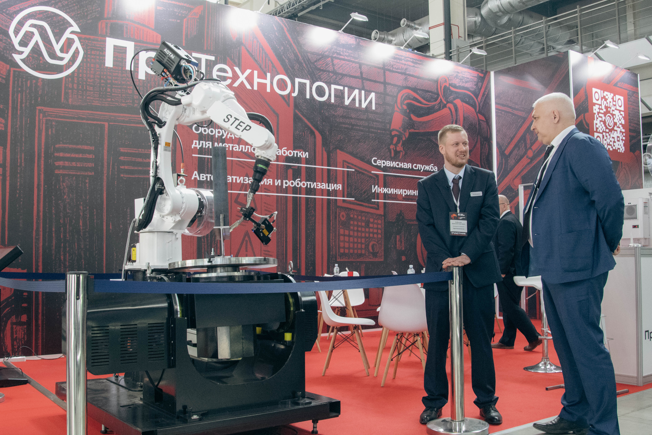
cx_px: 326
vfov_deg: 36.9
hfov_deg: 53.1
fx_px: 652
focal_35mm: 36
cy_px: 218
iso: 3200
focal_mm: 18
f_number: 6.3
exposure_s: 1/160
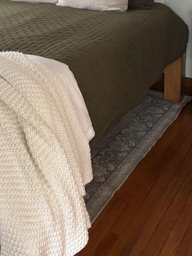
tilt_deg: -10.1
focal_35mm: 57
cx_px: 48
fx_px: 422
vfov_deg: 31.0
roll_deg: +1.4
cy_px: -7
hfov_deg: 25.4
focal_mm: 5.96
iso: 500
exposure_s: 1/60
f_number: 1.6
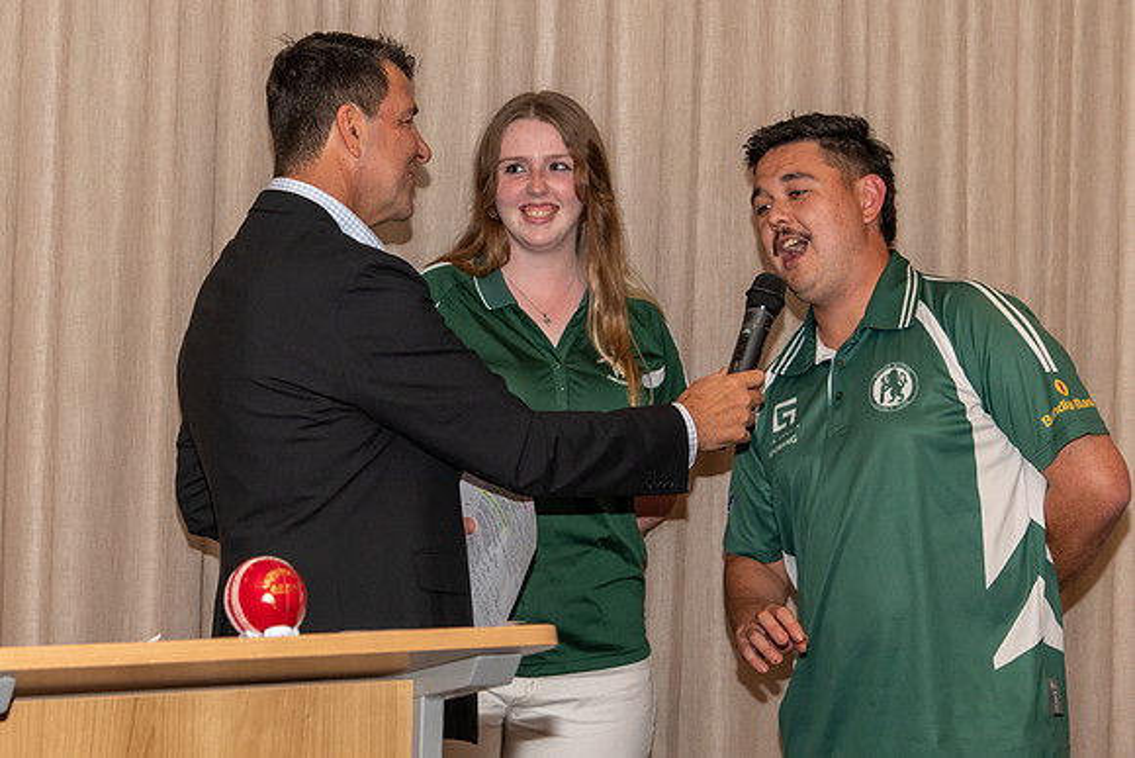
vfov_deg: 16.0
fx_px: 2684
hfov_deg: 23.7
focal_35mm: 85
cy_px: 238
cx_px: 356
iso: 800
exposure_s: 1/60
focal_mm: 62
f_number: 5.6
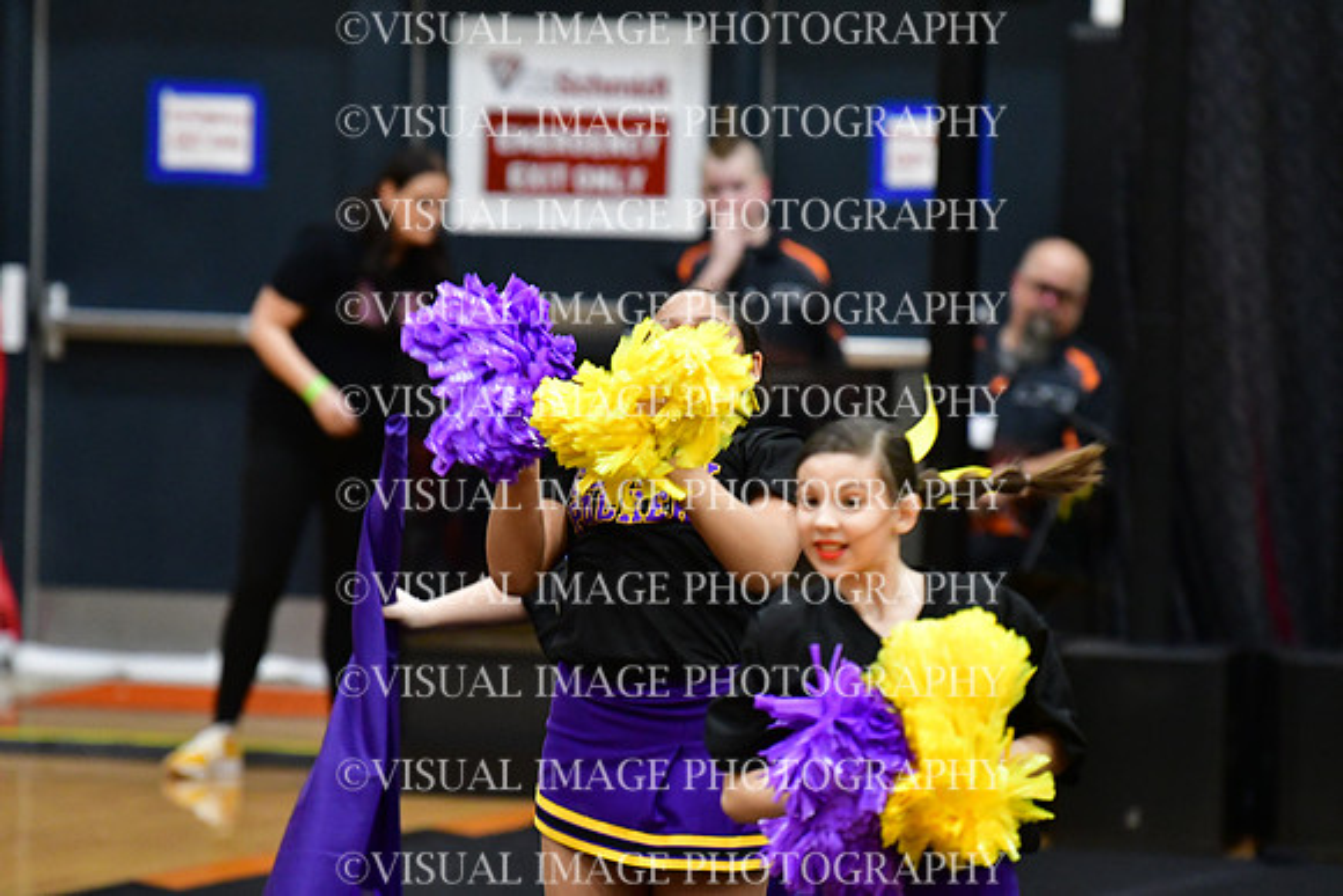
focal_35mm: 300
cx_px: 672
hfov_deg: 6.9
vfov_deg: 4.6
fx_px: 11194
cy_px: 448
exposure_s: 1/500
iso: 5000
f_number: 3.5
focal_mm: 200
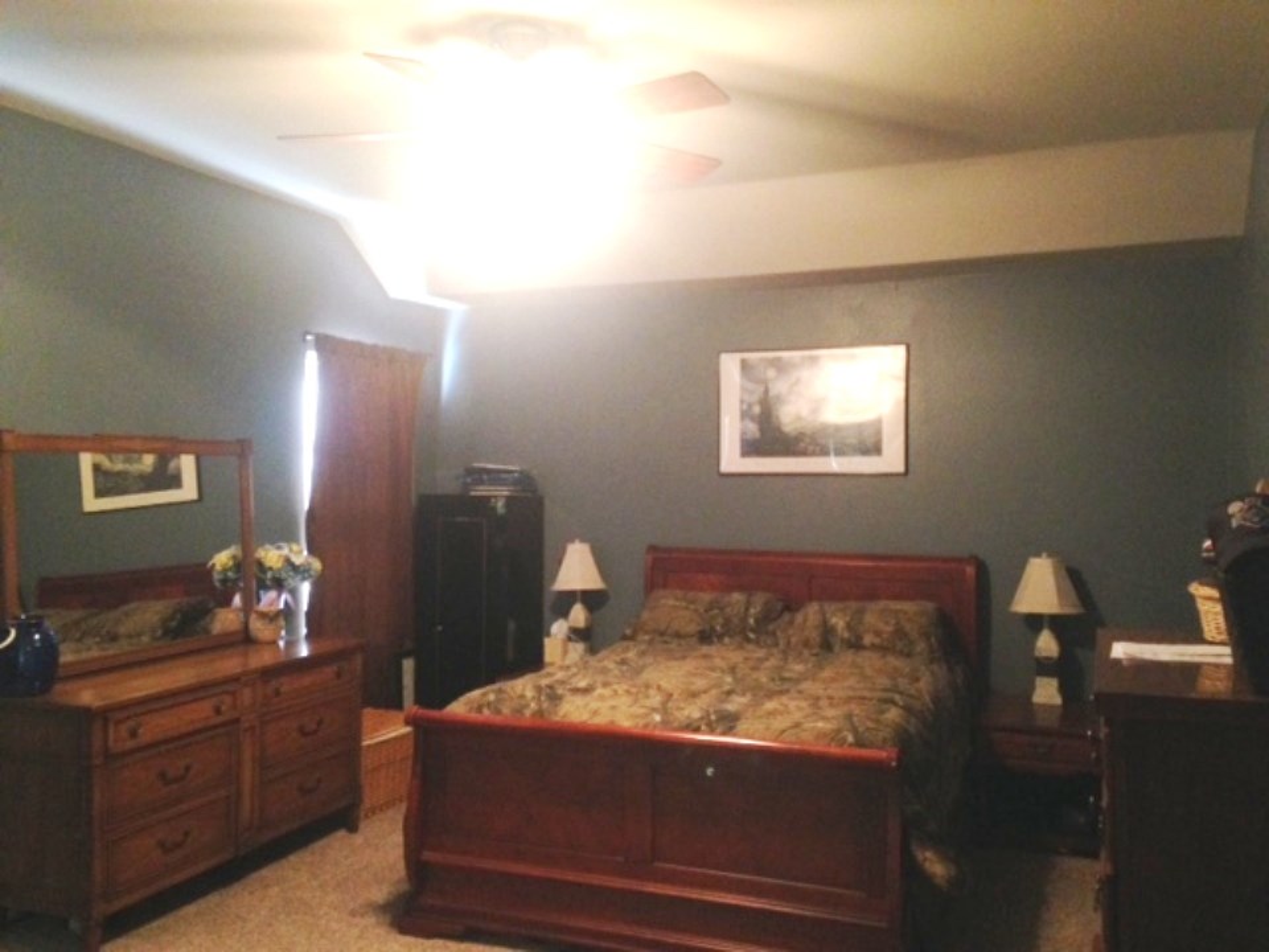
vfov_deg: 42.9
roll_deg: +0.0
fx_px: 1210
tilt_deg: -0.7
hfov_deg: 55.4
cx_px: 634
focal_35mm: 33
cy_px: 476
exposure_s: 1/20
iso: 400
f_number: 2.4
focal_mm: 4.12
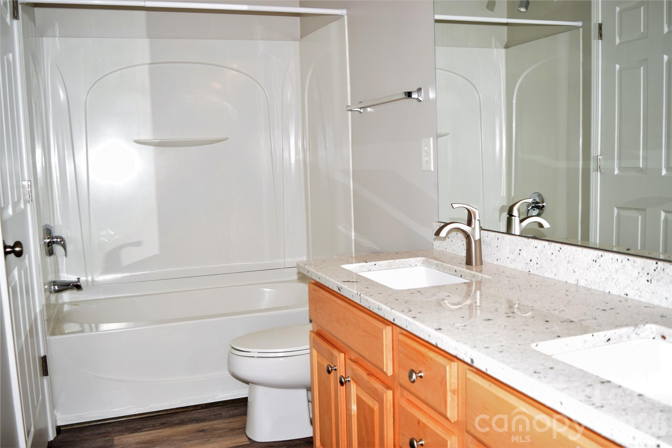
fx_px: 616
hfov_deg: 57.2
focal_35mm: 33
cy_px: 224
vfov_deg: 40.0
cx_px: 336
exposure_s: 1/60
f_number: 3.8
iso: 100
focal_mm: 22
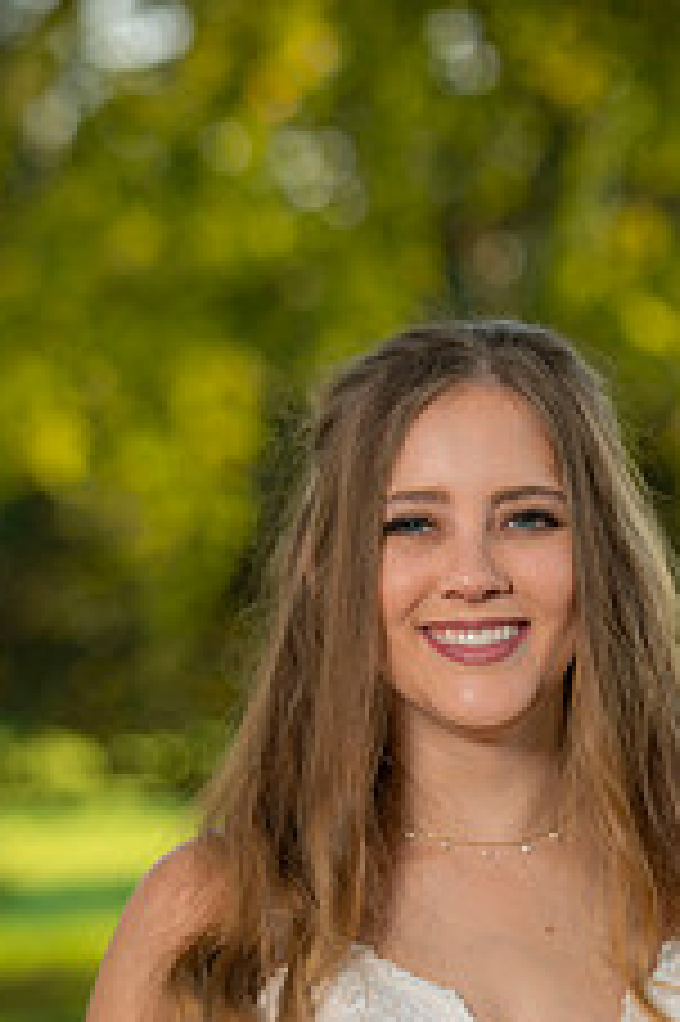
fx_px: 7321
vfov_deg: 8.0
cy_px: 891
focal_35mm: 258
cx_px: 498
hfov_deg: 5.3
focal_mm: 130
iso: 100
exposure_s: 1/250
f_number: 4
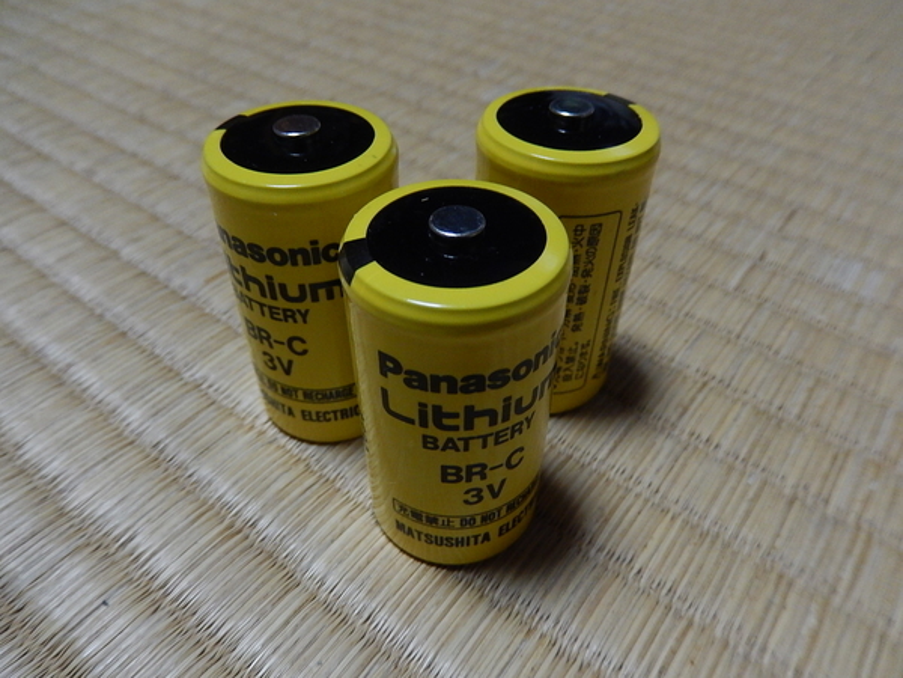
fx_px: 652
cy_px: 339
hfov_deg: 69.4
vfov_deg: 54.9
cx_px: 452
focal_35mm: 25
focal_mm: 4.5
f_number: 3.4
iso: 400
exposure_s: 1/40
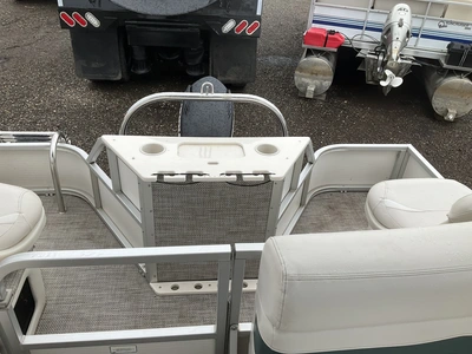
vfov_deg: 48.2
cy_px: 177
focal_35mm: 29
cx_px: 236
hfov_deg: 61.7
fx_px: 395
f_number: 1.8
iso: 25
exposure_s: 1/770
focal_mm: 3
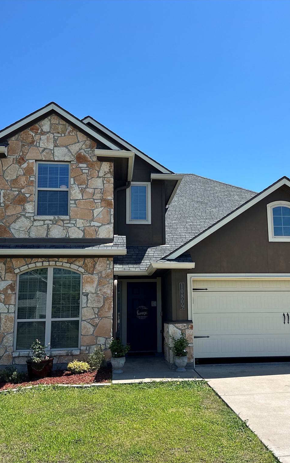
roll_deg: +0.8
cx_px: 173
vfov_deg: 56.7
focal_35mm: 34
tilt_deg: +9.6
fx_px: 430
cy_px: 231
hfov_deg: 37.2
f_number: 1.78
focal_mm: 6.86
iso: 80
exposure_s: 1/4184
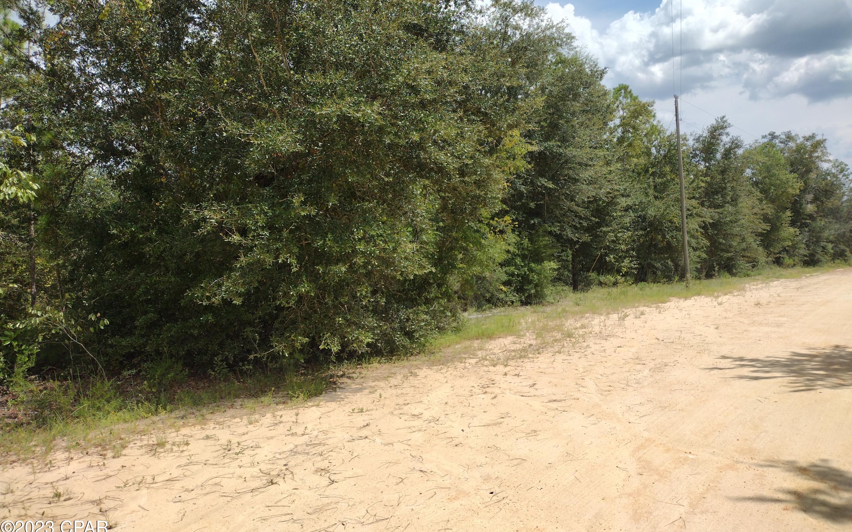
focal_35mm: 29
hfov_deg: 64.6
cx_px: 431
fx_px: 673
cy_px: 234
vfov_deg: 43.1
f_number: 1.7
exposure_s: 1/3672
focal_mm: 4.71
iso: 100
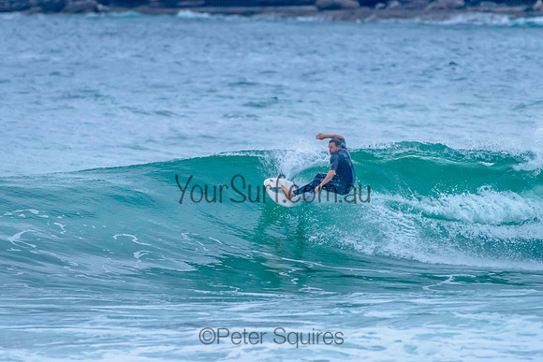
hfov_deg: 3.4
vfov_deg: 2.2
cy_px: 140
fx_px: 9242
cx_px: 254
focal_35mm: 613
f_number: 5.6
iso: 3200
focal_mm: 500
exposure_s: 1/2000
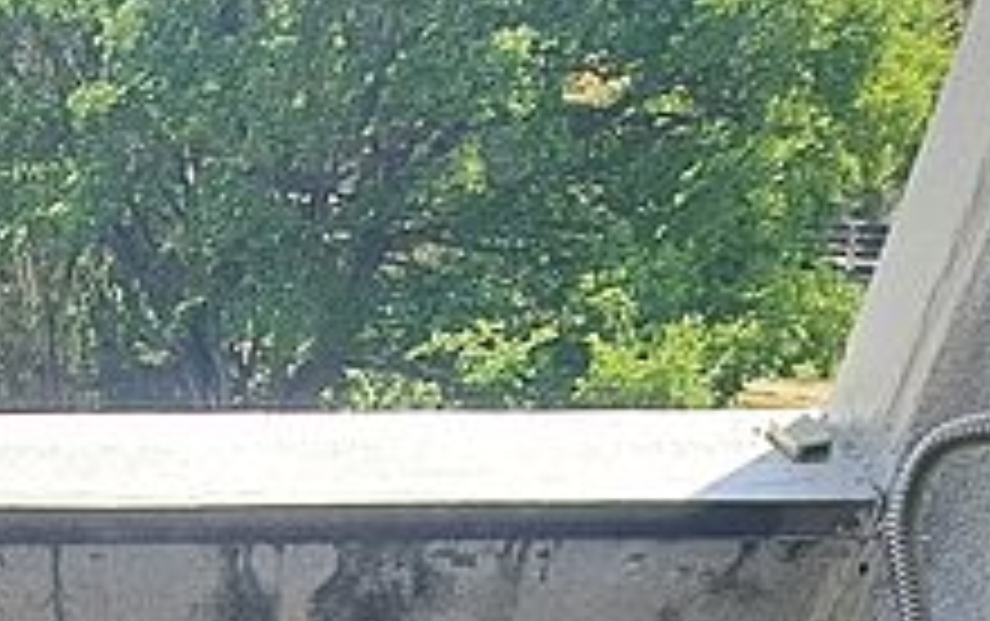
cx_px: 189
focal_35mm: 40
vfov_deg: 23.7
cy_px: 986
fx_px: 1080
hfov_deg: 46.5
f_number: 2.2
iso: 50
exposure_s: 1/641
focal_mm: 1.74
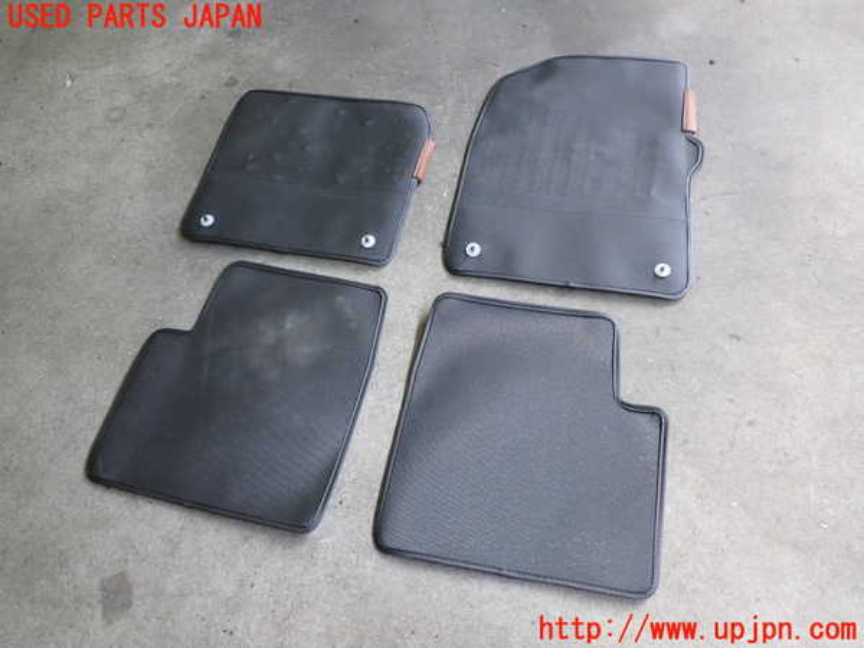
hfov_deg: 60.0
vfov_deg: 46.8
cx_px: 432
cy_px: 324
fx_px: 749
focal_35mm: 30
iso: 200
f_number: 2.3
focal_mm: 5.4
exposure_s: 1/50
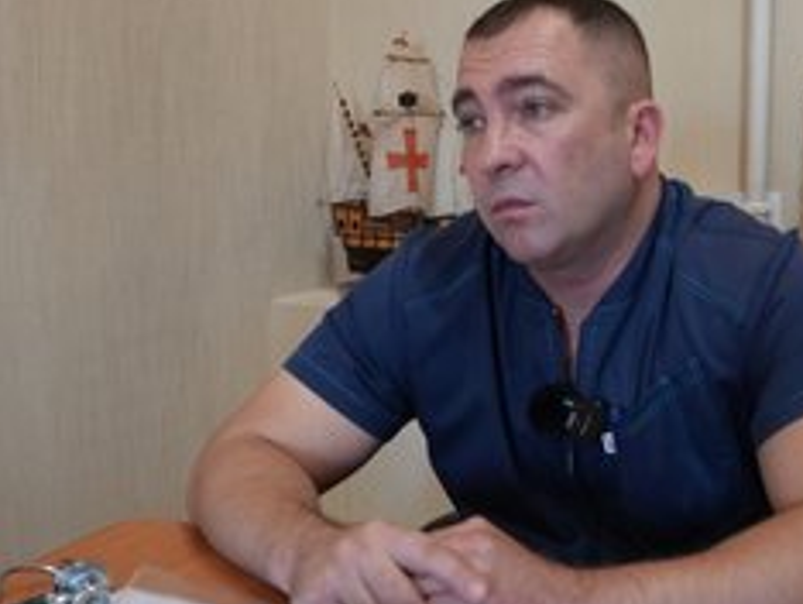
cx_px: 463
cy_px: 266
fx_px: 1068
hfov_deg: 41.1
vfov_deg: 31.5
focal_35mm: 46
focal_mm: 28
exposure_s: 1/160
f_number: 4
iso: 5000
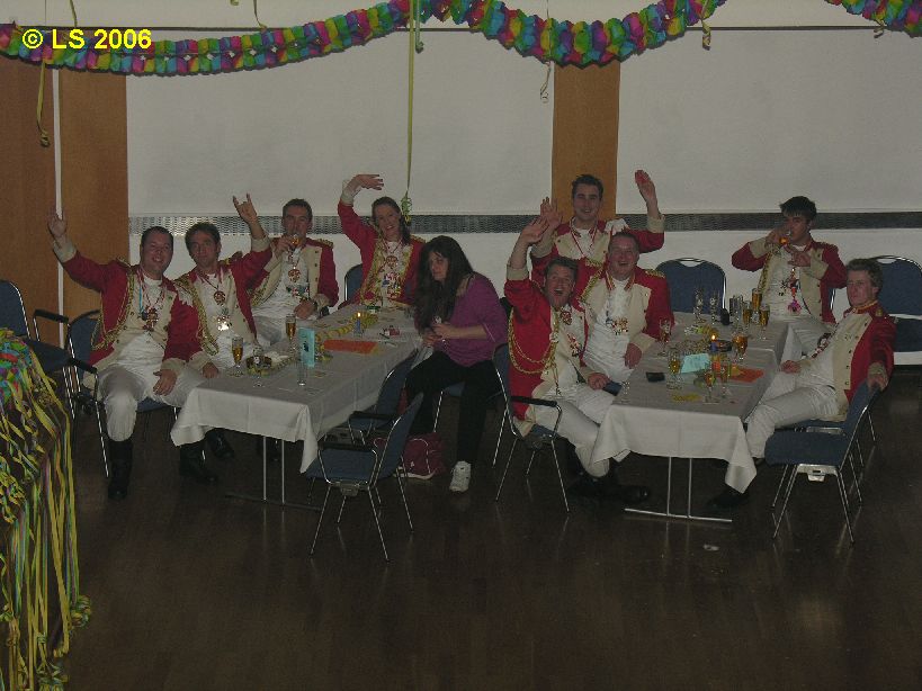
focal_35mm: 104
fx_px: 2770
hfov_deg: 18.9
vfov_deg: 14.2
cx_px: 461
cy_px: 346
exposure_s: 1/120
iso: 100
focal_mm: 26.5
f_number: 4.2
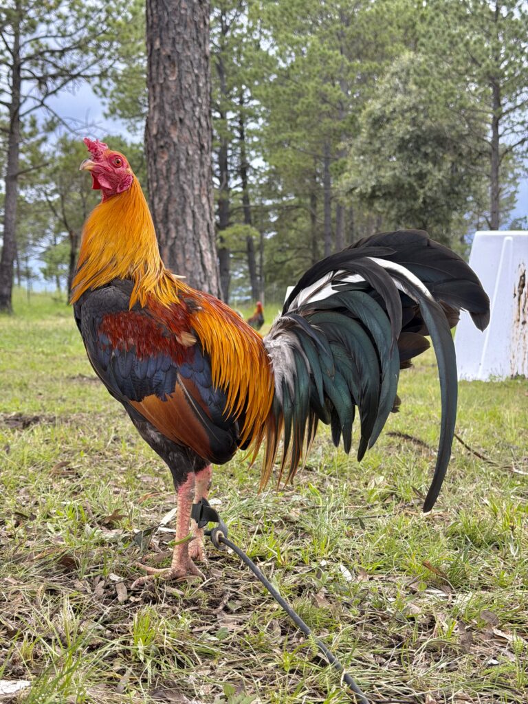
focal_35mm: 48
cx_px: 264
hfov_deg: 30.3
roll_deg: -0.7
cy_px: 352
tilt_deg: -0.4
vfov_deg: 39.7
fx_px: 976
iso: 80
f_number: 1.78
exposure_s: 1/549
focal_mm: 6.76
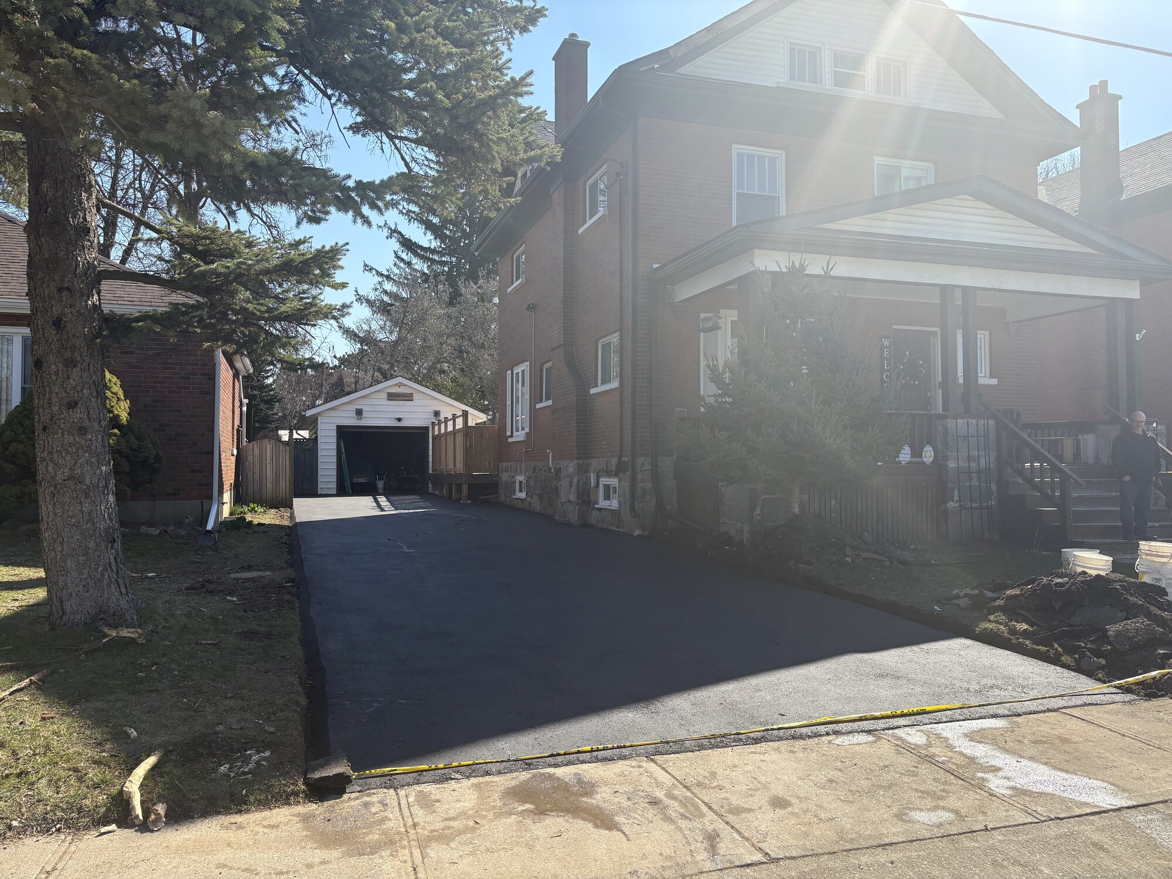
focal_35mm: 26
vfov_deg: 53.1
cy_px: 440
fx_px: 880
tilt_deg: +1.7
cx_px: 586
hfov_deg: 67.3
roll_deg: -0.1
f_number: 1.6
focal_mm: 5.96
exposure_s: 1/2364
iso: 50
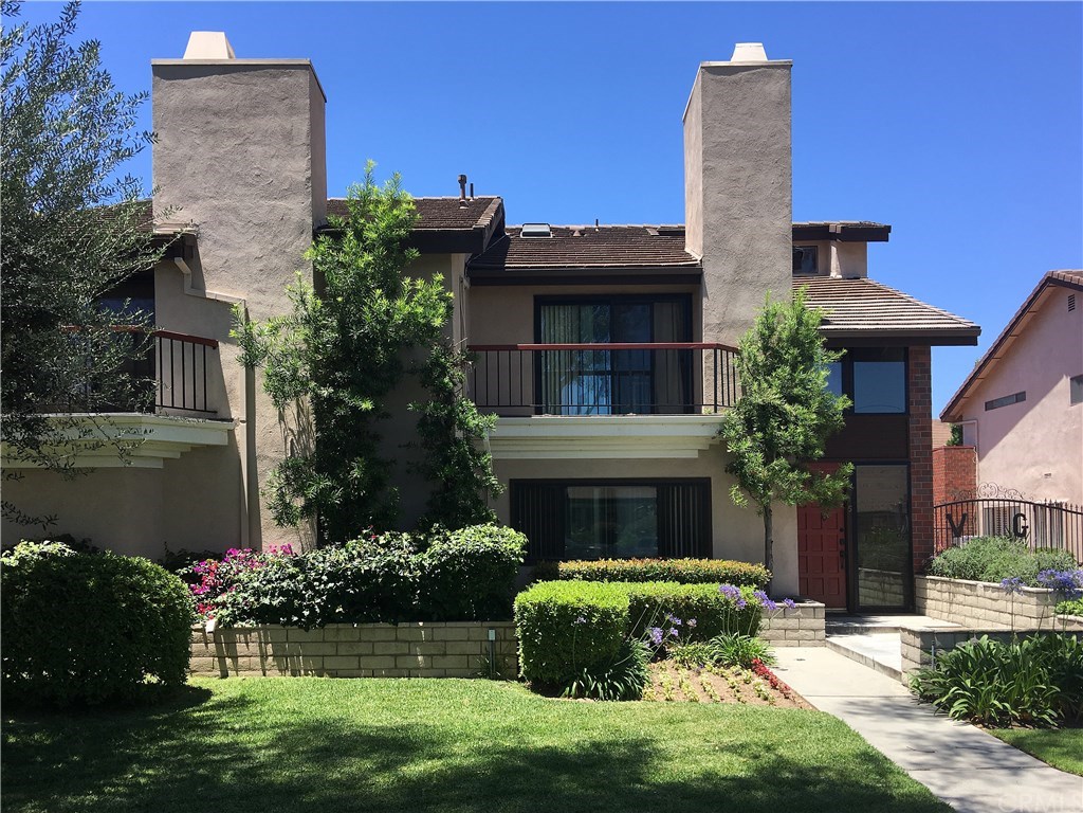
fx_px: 907
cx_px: 542
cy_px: 406
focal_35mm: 29
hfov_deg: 61.7
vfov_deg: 48.2
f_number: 2.2
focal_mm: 4.15
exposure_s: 1/712
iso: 25
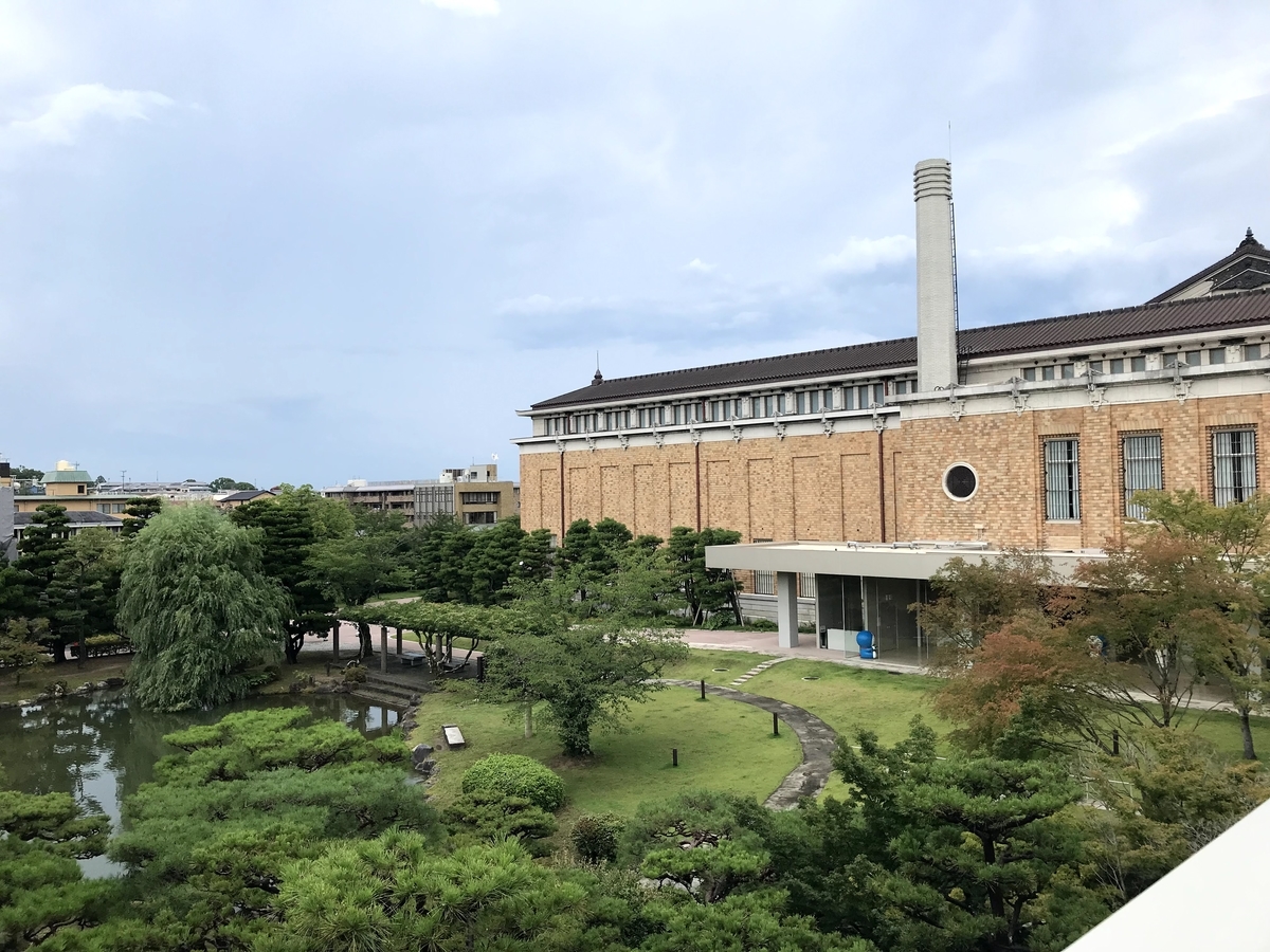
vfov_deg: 49.7
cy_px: 476
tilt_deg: +1.4
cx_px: 635
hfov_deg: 63.4
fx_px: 1027
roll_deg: +2.8
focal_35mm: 28
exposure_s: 1/1198
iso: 20
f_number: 1.8
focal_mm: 3.99
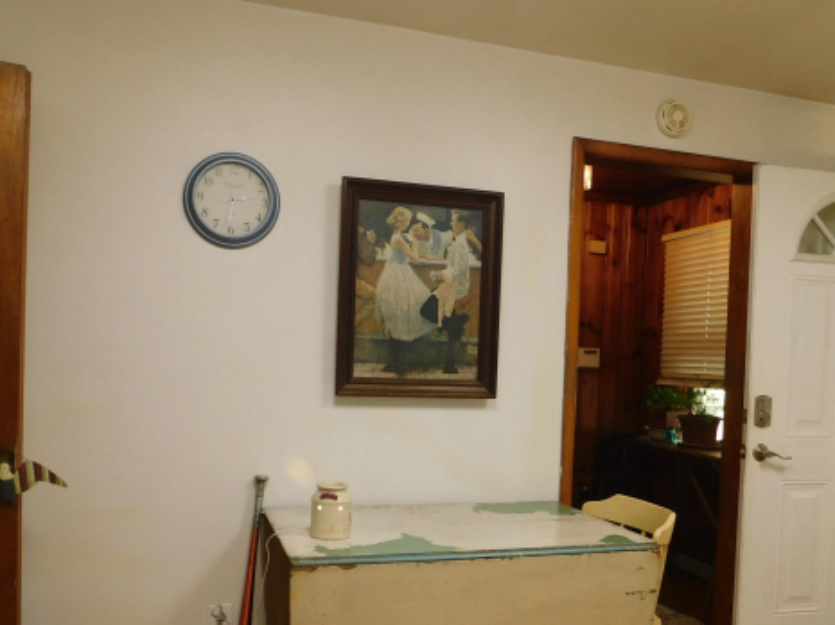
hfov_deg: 55.4
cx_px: 437
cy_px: 388
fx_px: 795
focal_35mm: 33
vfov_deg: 42.6
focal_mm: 4
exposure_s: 1/30
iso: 160
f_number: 3
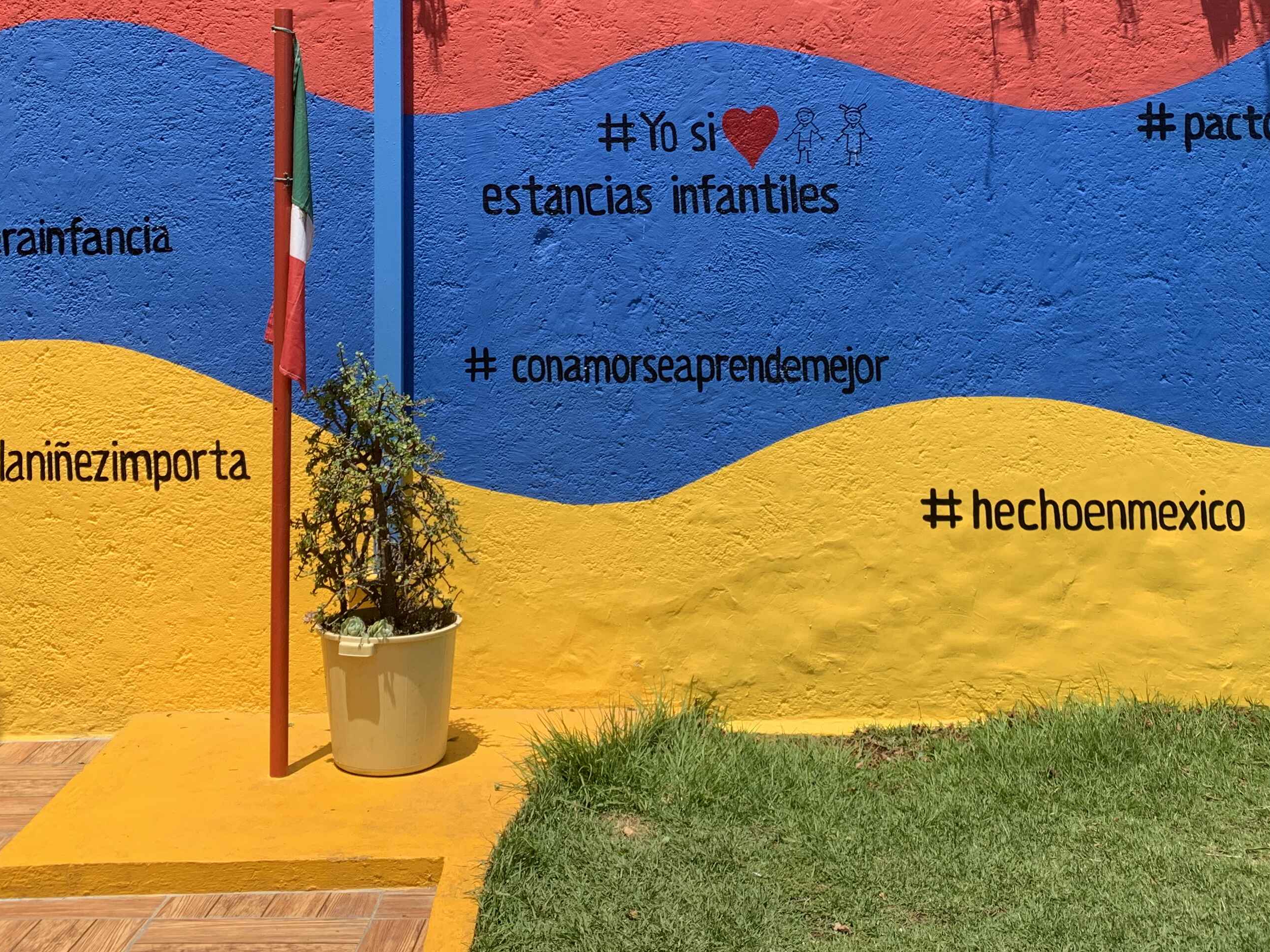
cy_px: 226
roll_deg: -0.9
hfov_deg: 45.8
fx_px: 1504
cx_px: 633
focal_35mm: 41
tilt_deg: +2.1
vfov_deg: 34.3
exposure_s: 1/2075
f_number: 1.8
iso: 25
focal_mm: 4.25
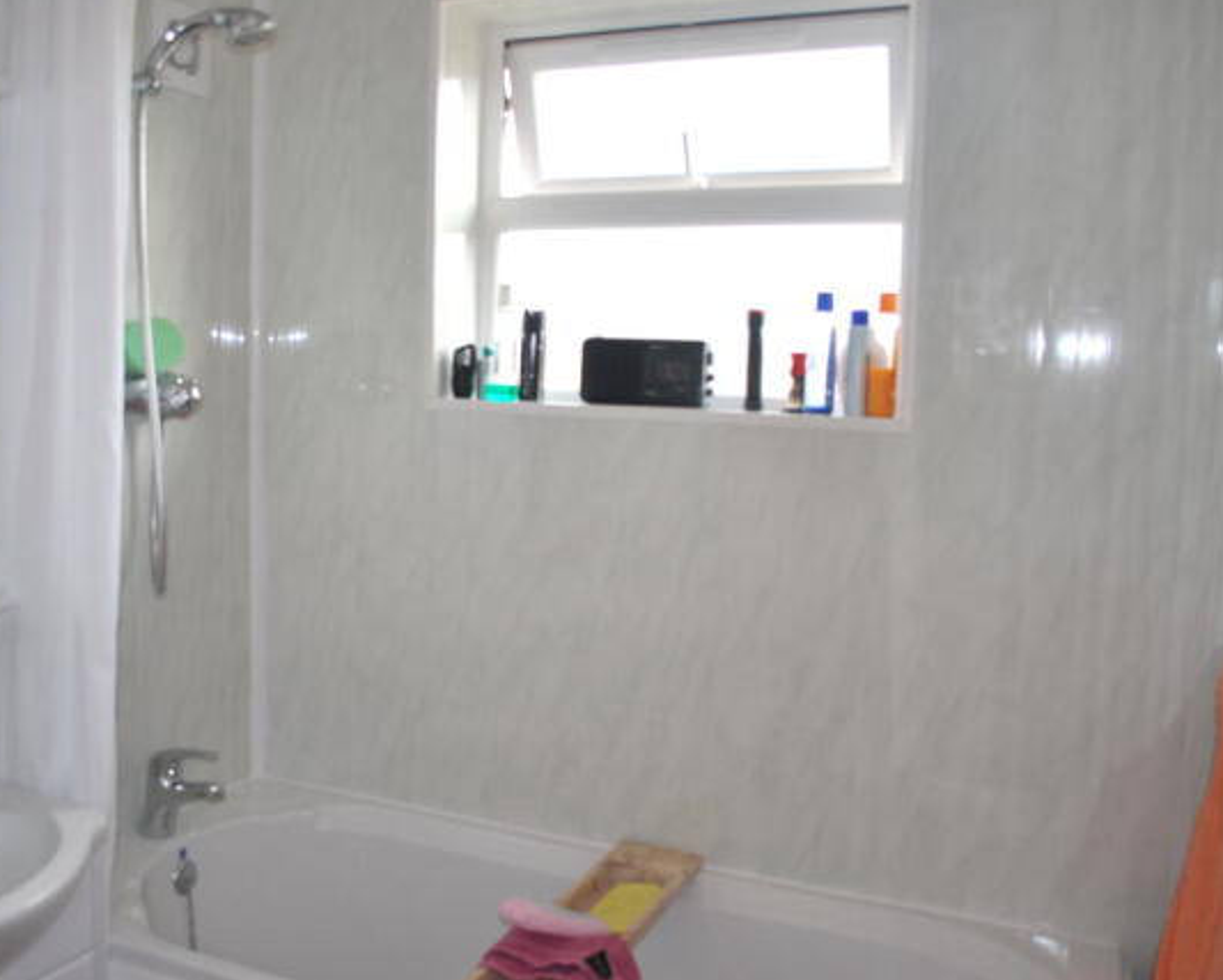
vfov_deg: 47.1
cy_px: 490
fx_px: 1123
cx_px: 547
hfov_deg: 57.0
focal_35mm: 31
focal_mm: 18
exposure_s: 1/80
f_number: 3.5
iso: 200
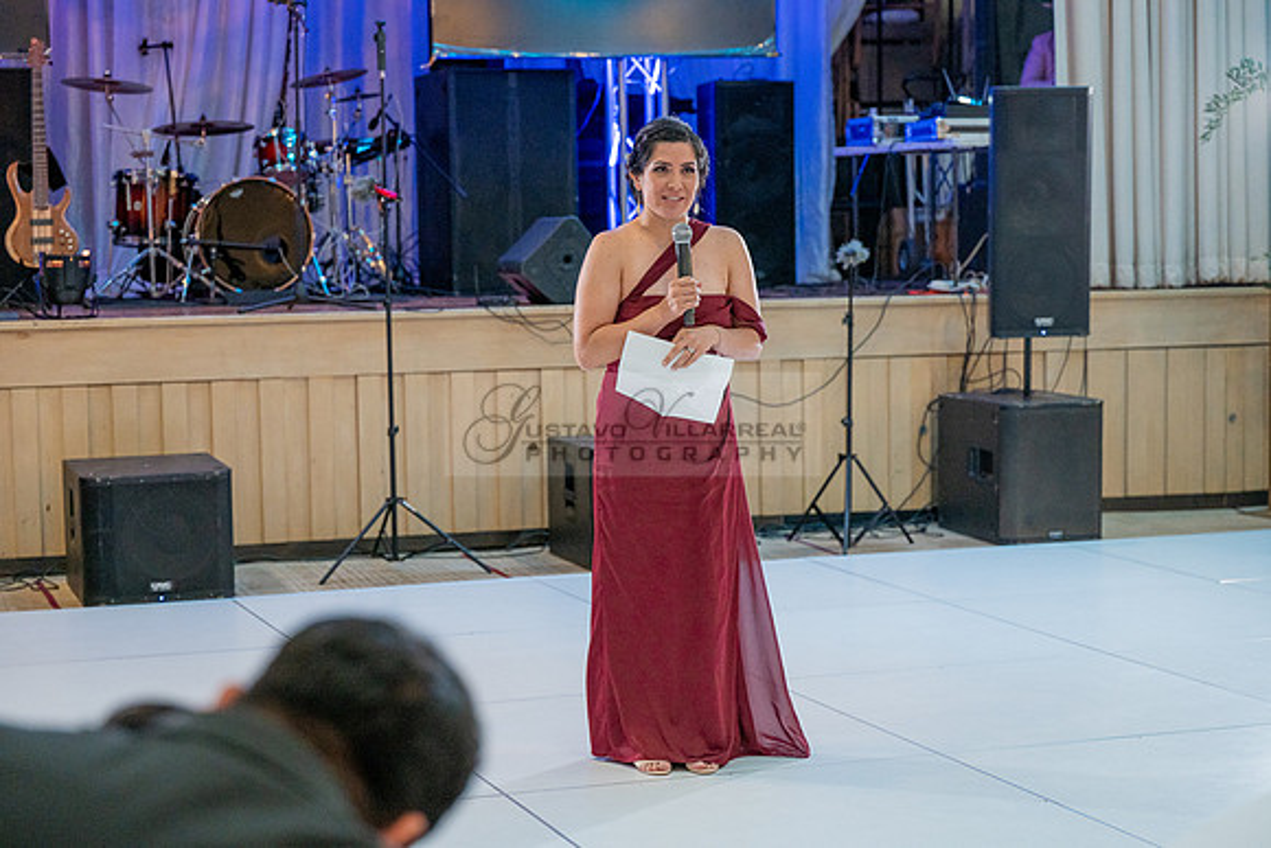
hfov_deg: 28.8
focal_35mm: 70
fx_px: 2472
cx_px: 636
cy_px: 424
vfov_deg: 19.5
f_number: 3.2
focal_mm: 70
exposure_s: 1/200
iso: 1600
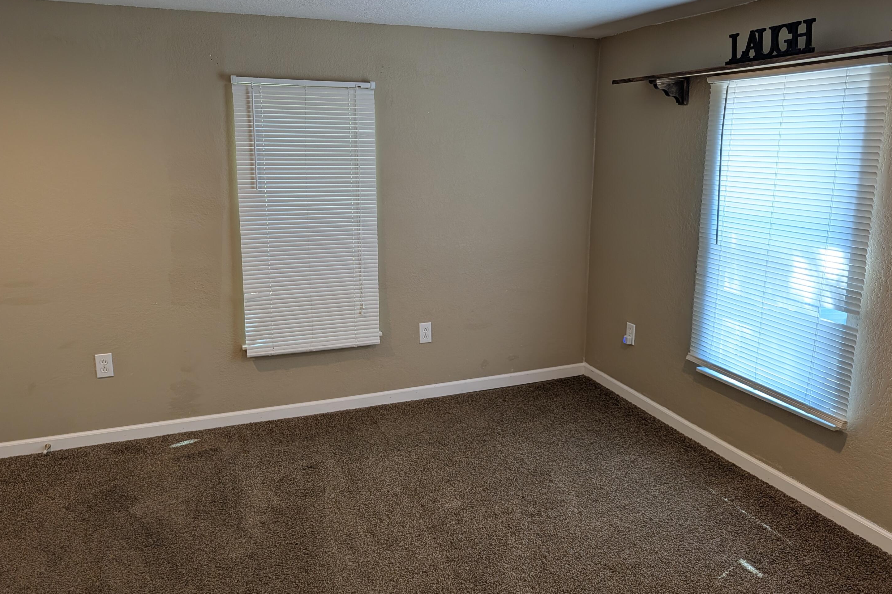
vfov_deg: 49.5
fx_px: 644
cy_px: 266
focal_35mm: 26
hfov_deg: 69.4
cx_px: 452
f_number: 1.68
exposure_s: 1/120
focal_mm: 6.9
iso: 82
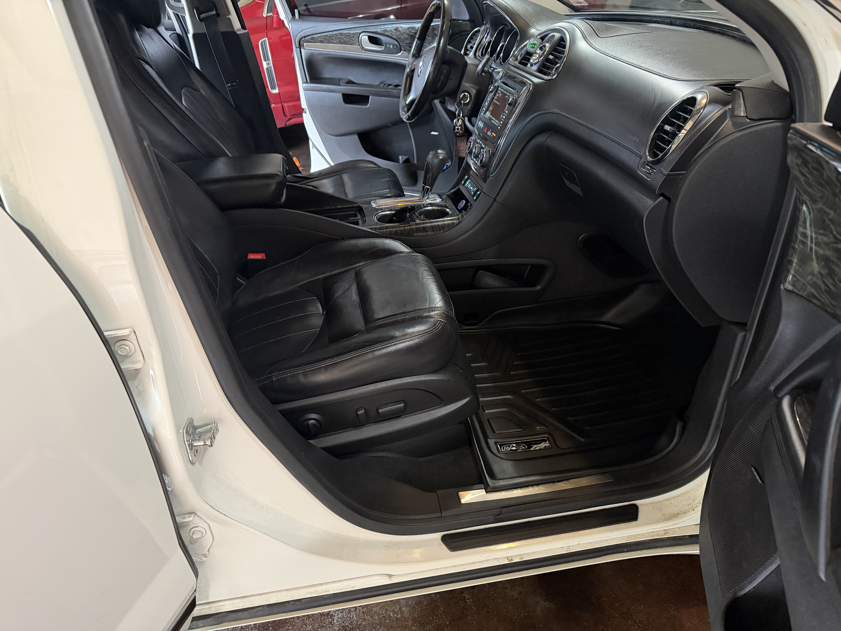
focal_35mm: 24
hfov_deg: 71.6
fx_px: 583
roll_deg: +4.5
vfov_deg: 56.8
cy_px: 316
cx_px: 420
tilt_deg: -30.1
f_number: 1.78
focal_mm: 6.76
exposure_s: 1/40
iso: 1000
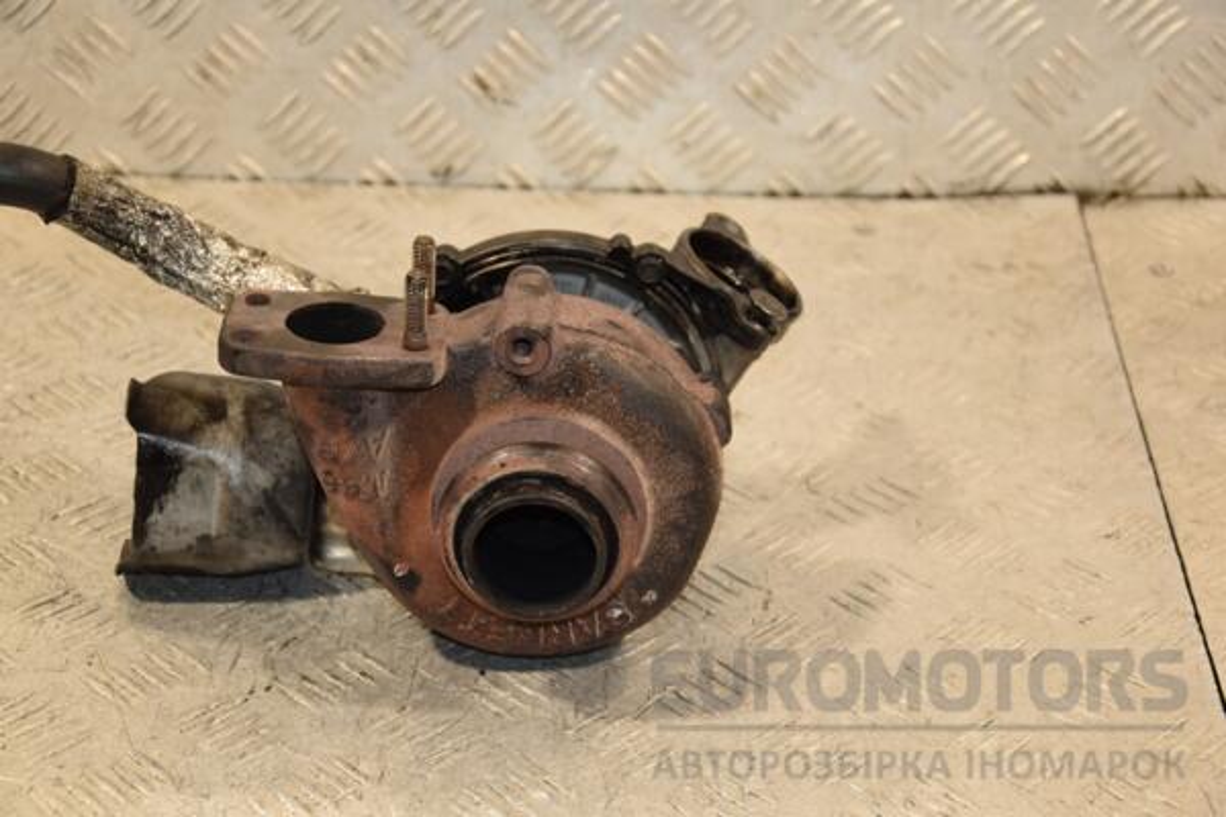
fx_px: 2656
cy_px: 408
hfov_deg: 26.0
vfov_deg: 17.5
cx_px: 613
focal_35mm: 78
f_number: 5
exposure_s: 1/125
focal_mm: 52
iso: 800
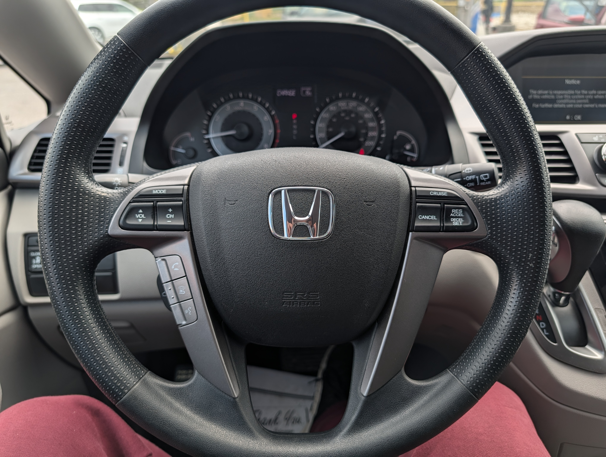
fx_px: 421
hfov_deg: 71.5
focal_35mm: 24
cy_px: 228
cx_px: 303
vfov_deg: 56.9
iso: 19
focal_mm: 6.9
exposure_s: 1/344
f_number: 1.68
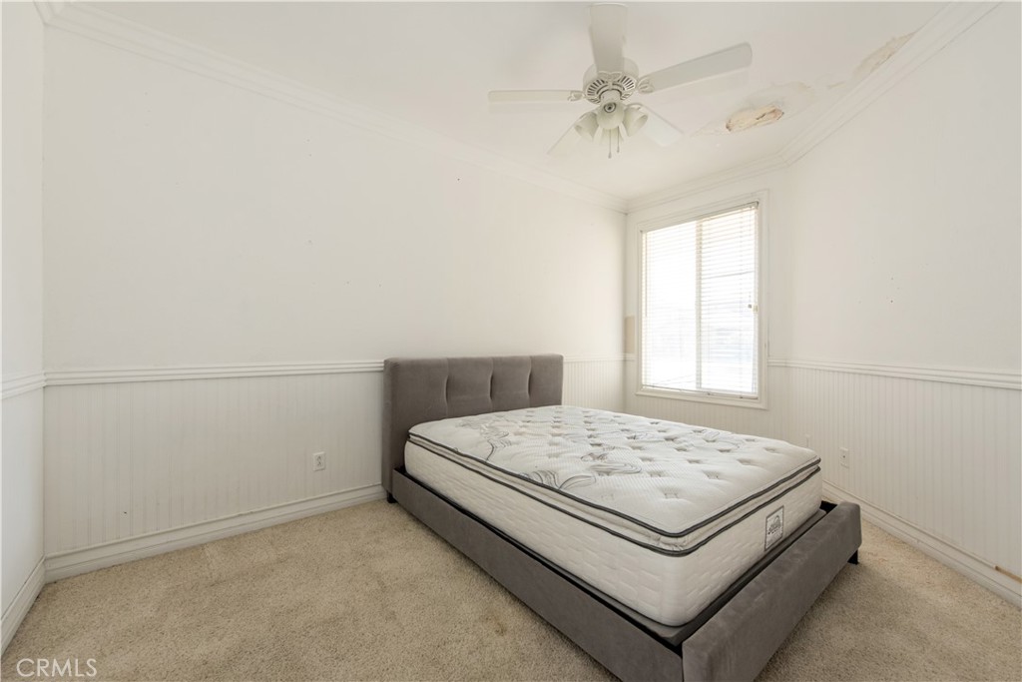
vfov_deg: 81.2
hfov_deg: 104.2
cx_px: 511
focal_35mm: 14
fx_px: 397
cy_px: 341
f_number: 5.6
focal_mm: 14
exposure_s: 1/125
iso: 400
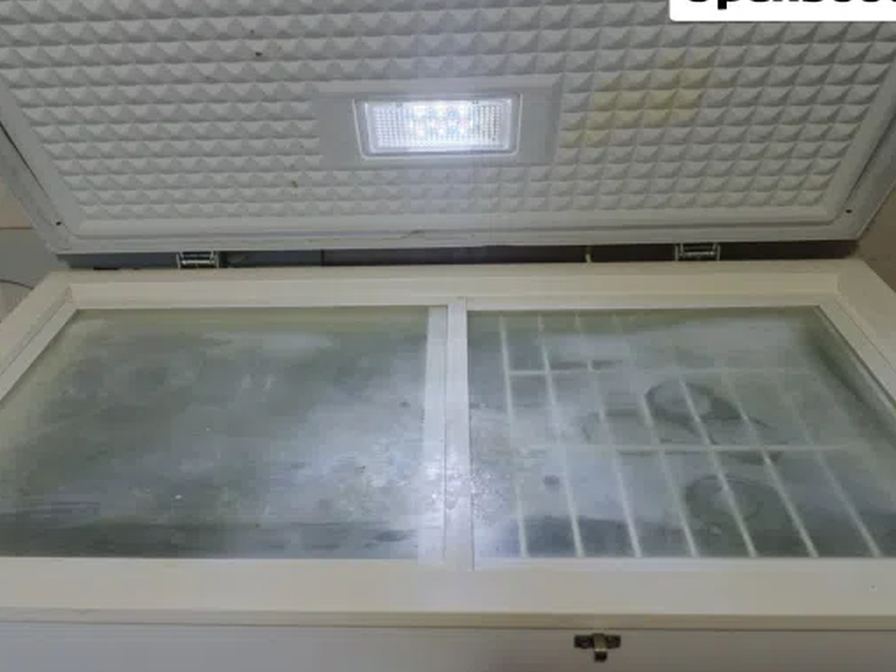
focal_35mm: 29
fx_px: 751
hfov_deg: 61.5
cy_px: 275
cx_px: 404
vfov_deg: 48.0
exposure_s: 1/33.3
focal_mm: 4.09
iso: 639
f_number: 1.6
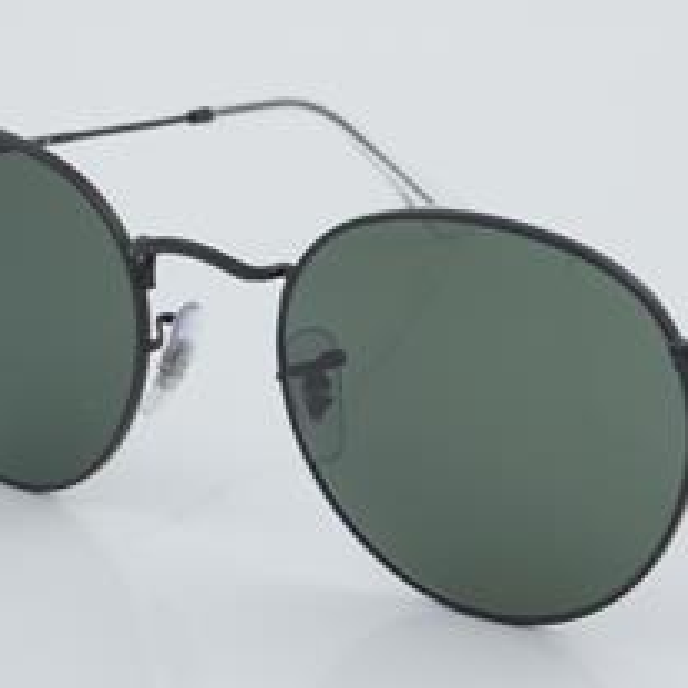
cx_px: 449
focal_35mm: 123
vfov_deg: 14.2
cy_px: 336
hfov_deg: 14.2
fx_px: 2766
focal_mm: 50
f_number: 32
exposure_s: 1/4
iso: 100
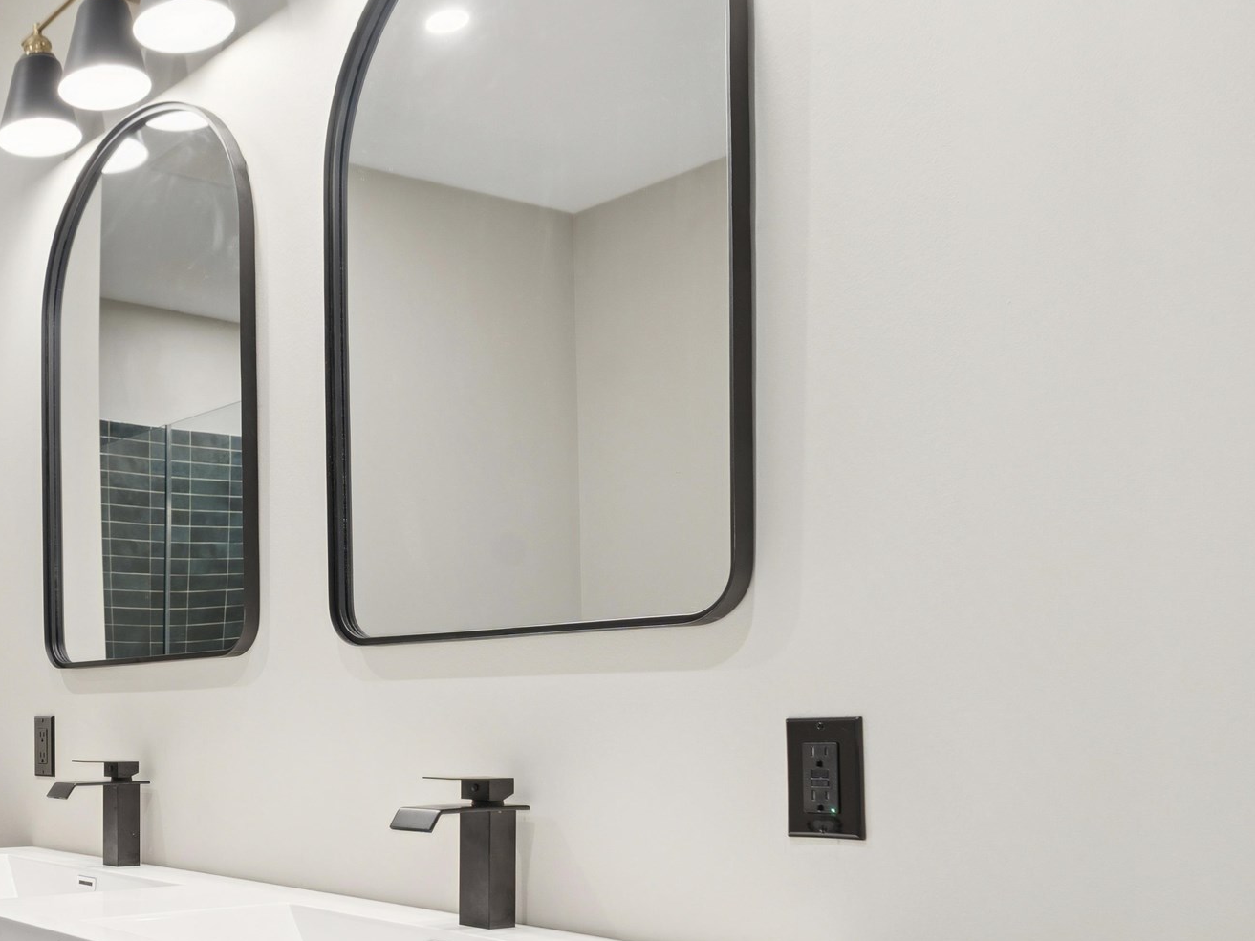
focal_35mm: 36
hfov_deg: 43.9
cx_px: 3
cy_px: 693
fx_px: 1305
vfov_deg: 38.7
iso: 160
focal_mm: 16
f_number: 7.1
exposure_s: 1/2.5
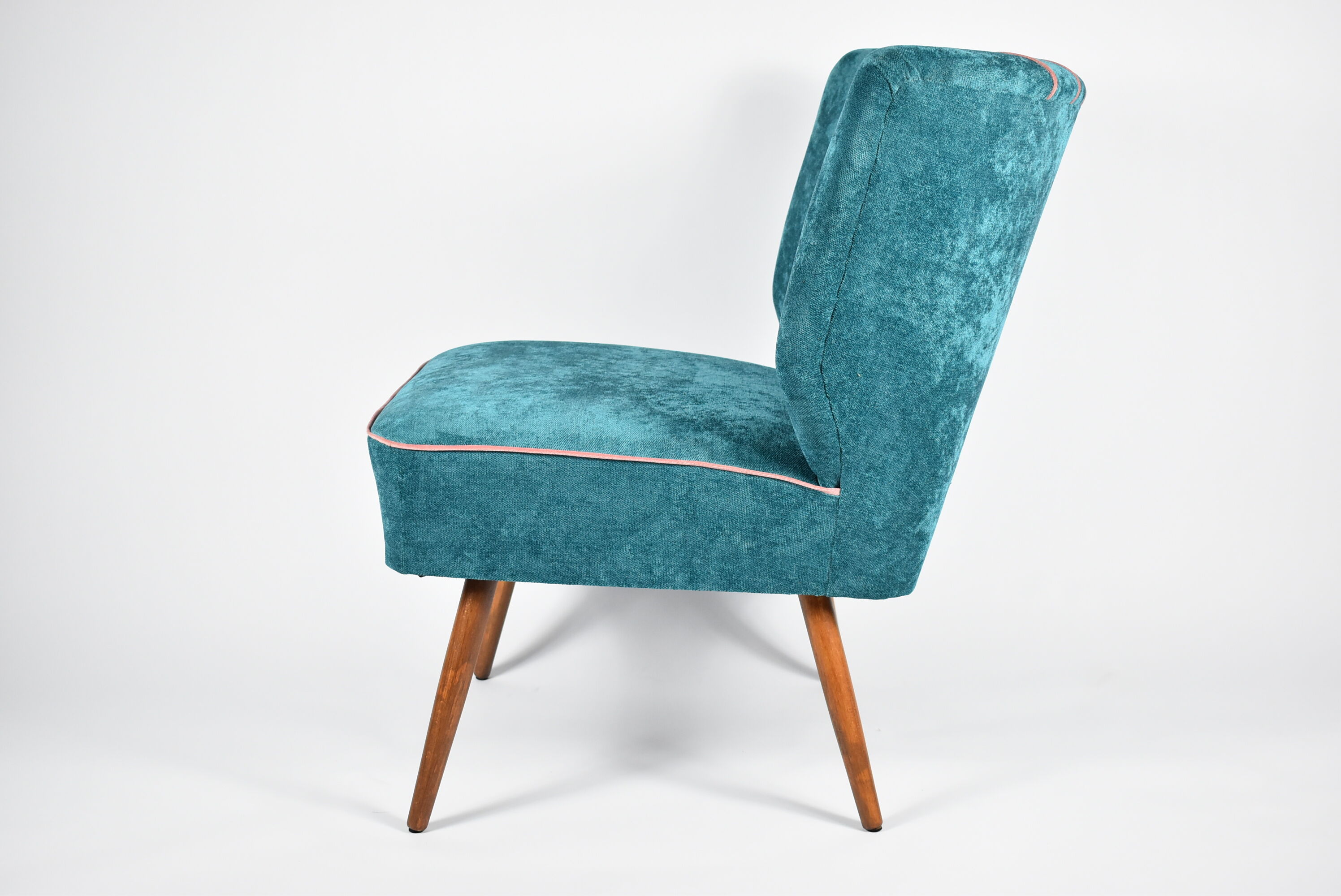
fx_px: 1901
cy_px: 448
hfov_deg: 38.9
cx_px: 670
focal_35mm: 51
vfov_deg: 26.5
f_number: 4.5
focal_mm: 34
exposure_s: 1/125
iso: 1250
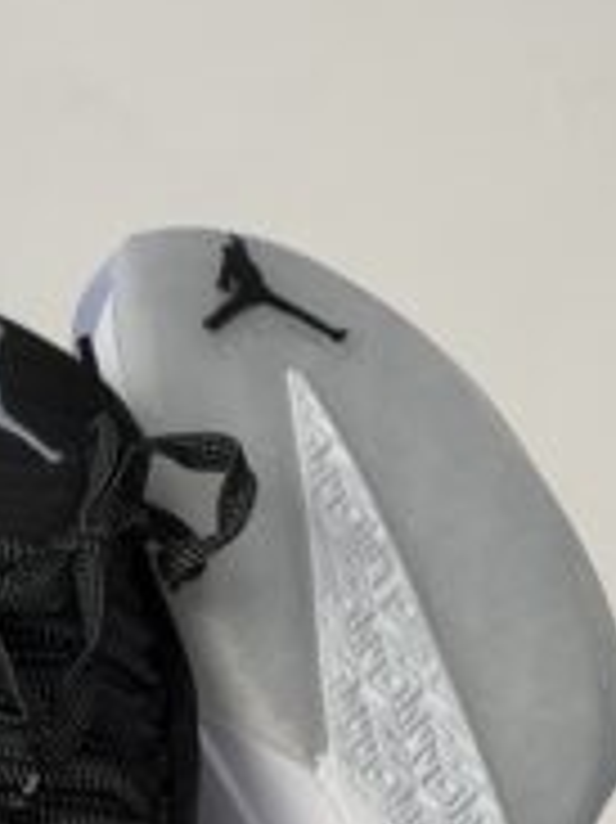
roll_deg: -21.0
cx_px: 103
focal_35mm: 284
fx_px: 6746
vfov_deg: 6.9
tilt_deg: -13.4
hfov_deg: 5.2
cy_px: 869
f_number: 2.8
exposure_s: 1/60
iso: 400
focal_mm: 15.66
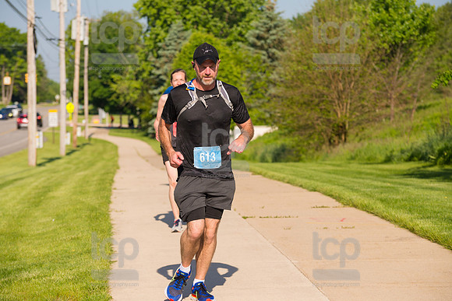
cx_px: 226
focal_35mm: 120
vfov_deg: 11.4
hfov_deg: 17.1
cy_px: 150
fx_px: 1507
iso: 400
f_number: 5.6
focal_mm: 120
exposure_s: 1/2000
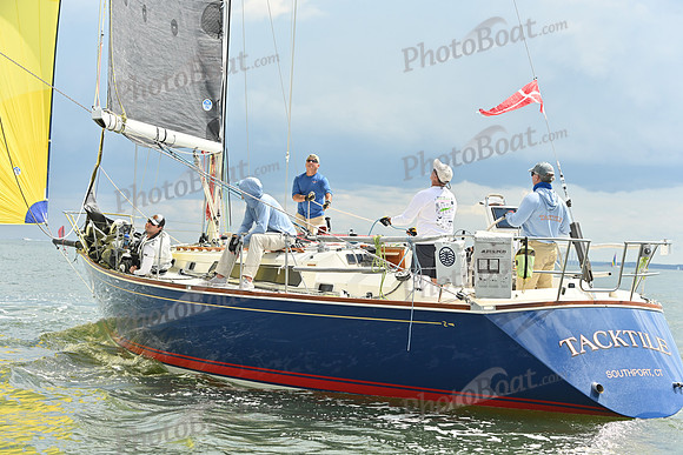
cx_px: 342
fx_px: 1328
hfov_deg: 28.8
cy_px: 228
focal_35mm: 70
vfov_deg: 19.5
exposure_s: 1/1250
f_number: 5.6
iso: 320
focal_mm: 70
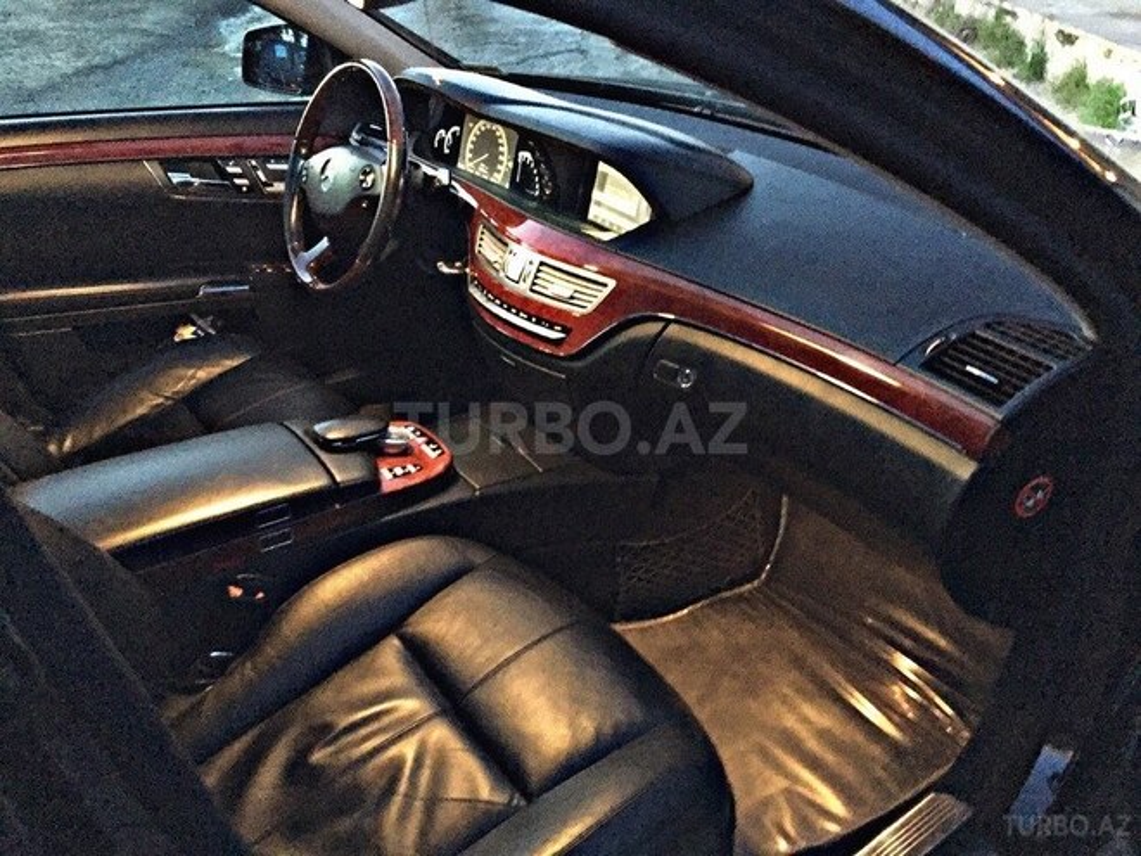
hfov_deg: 61.7
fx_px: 956
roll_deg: -1.3
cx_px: 570
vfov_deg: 48.2
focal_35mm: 29
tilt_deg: -29.3
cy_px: 428
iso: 1600
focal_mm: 4.15
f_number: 2.2
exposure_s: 1/17
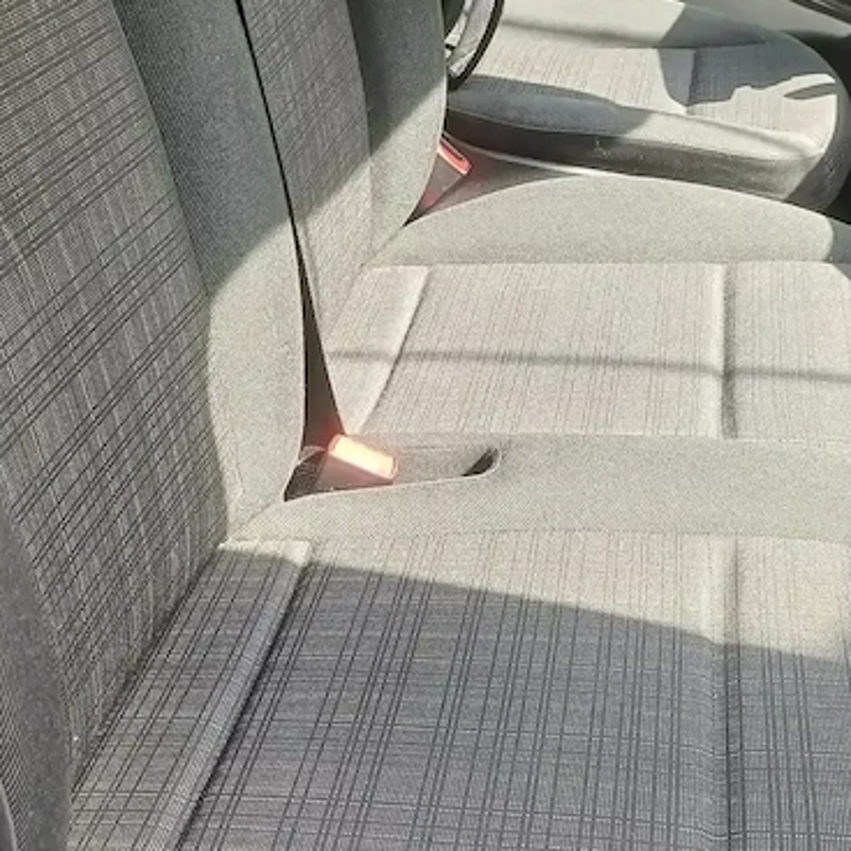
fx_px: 1335
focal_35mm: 48
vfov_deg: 35.3
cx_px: 497
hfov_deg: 35.3
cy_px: 372
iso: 50
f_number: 1.8
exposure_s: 1/60
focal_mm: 4.65
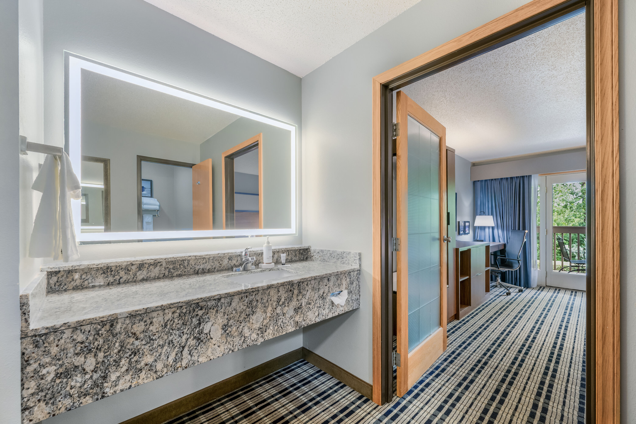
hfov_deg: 104.3
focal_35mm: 14
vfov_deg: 81.1
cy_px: 212
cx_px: 318
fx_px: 247
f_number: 8
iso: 500
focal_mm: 14
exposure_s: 1/2.5
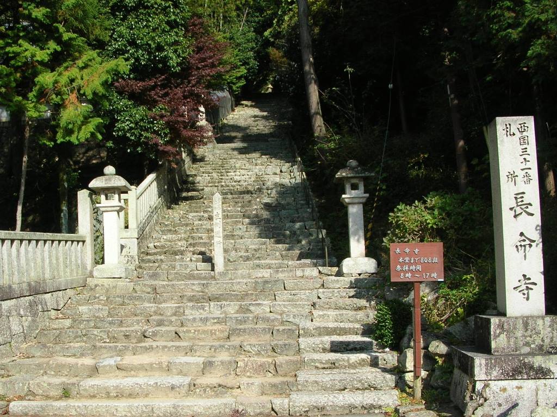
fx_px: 563
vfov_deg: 40.7
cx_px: 278
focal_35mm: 35
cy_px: 208
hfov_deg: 52.6
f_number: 5.6
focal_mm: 5.8
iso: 50
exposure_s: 1/176
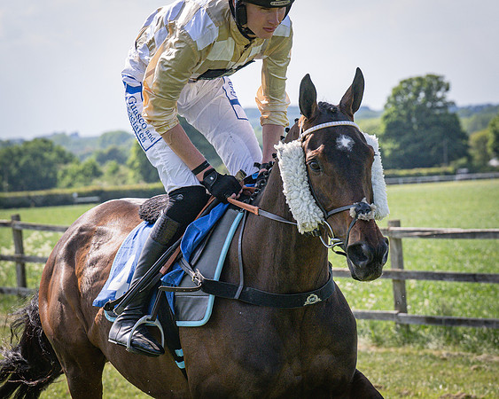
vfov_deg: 9.9
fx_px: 2309
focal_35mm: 156
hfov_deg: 12.3
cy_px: 263
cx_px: 206
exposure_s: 1/3200
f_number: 4
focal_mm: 70
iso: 400
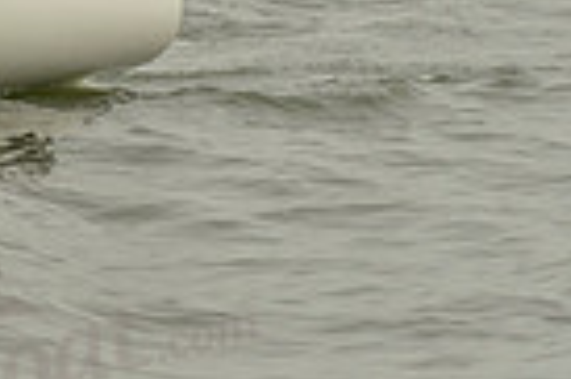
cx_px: -542
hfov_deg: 5.5
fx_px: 5782
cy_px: -198
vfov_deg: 3.7
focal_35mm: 365
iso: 400
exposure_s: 1/2500
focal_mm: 86
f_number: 6.3
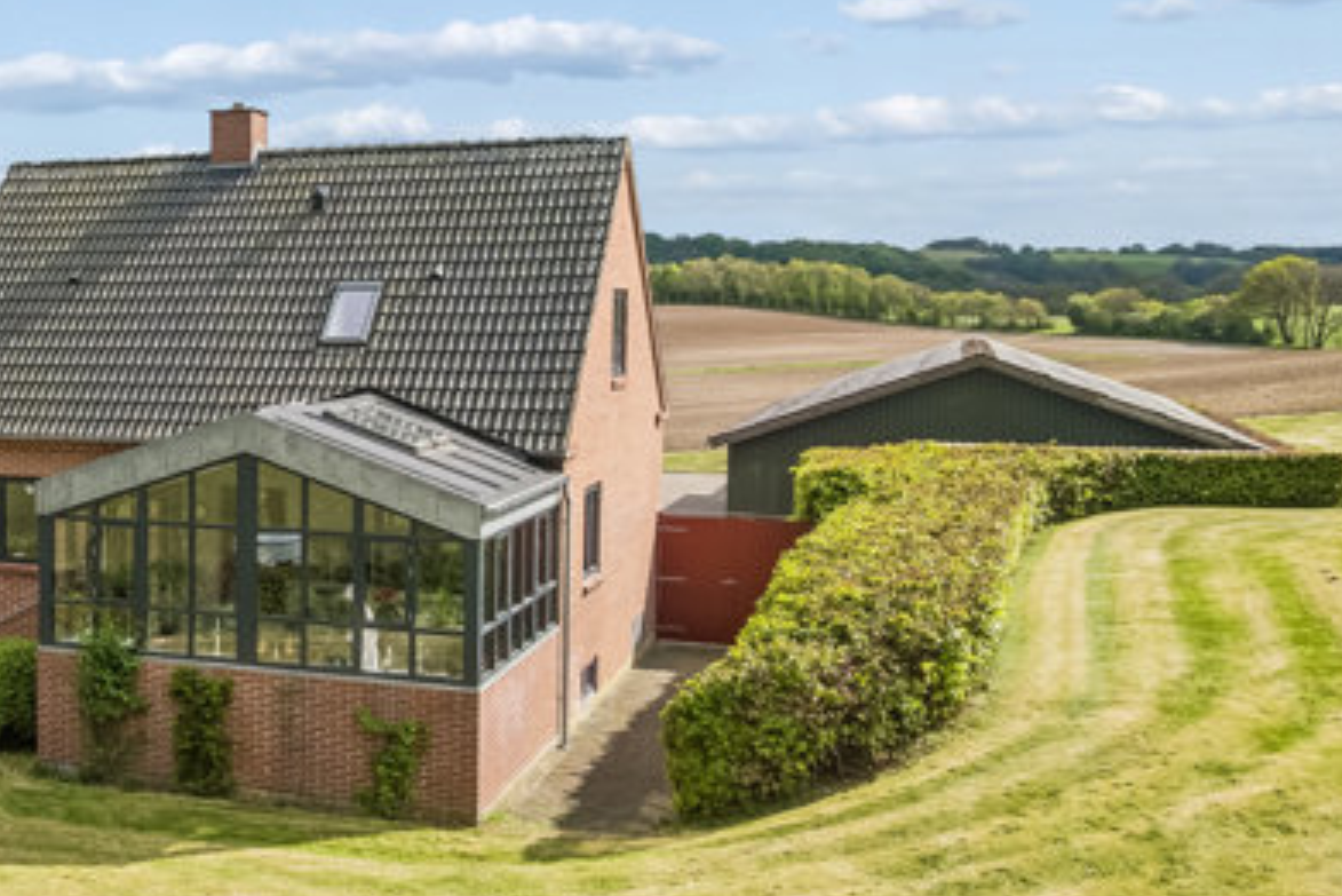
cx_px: 41
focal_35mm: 45
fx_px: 1678
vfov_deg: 29.9
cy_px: 403
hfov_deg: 39.2
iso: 100
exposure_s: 1/160
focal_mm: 8.4
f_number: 2.8
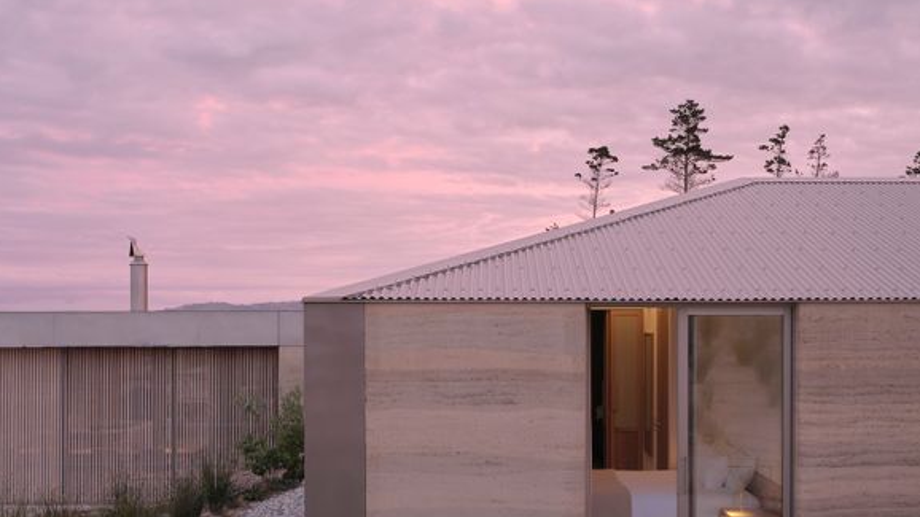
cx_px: 456
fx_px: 1024
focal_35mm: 42
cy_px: 336
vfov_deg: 28.2
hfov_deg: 48.4
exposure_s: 1.5
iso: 160
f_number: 16
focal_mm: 47.9
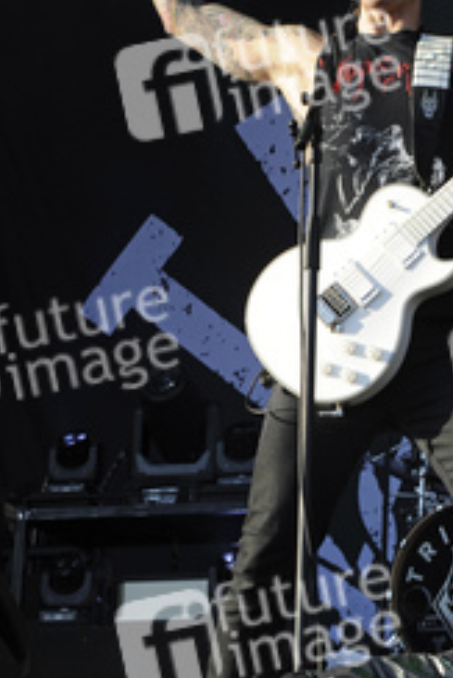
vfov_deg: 21.3
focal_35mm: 95
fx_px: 1790
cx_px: 340
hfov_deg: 14.4
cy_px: 214
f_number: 11
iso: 400
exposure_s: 1/200
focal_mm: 58
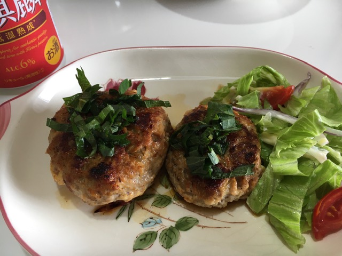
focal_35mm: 29
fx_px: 287
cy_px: 128
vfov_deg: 48.2
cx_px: 171
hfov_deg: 61.7
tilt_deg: -51.6
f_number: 2.2
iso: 32
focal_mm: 4.15
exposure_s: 1/30
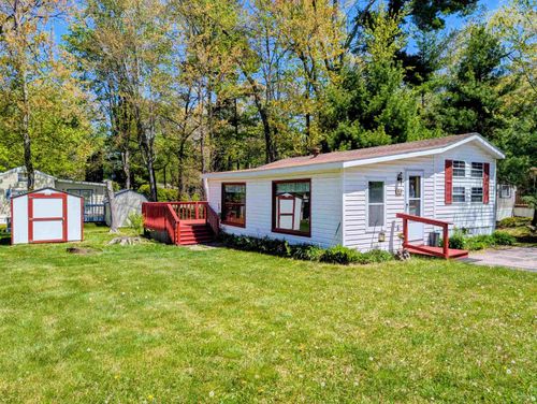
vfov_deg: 56.9
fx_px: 373
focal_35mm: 24
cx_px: 268
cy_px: 202
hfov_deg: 71.5
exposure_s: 1/1259
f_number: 1.68
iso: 22
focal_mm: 6.9
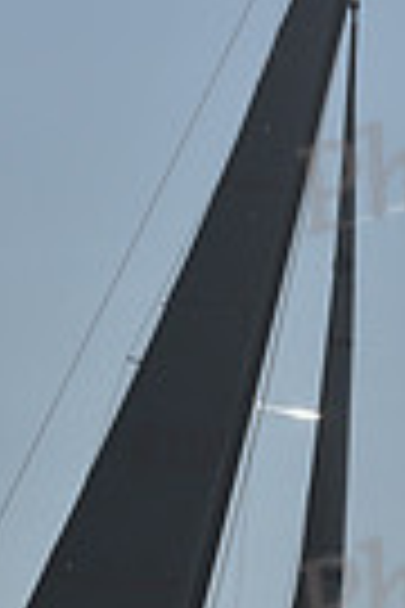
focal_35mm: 421
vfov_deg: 4.9
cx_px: 65
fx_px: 7104
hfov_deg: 3.3
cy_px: 833
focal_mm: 98
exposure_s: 1/4000
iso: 250
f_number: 5.6
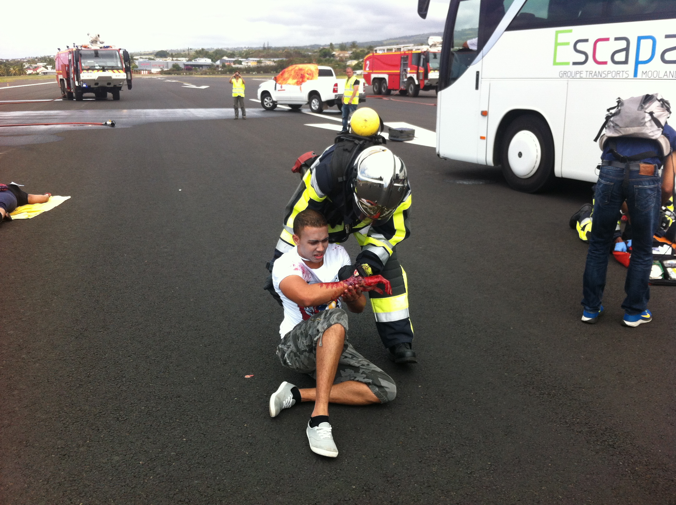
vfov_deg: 40.6
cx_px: 338
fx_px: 682
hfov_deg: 52.7
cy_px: 252
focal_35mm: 35
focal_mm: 3.85
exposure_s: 1/773
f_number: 2.8
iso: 80
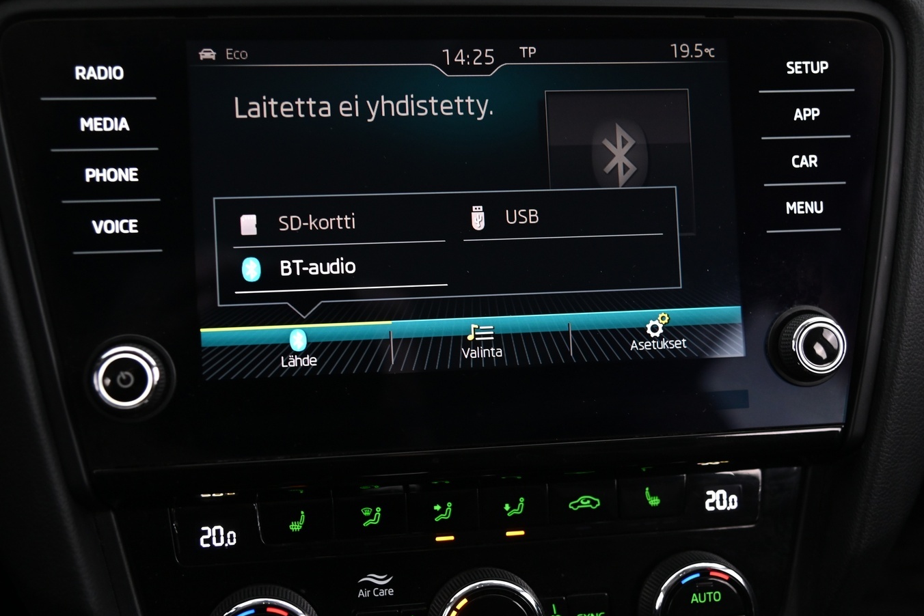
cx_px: 451
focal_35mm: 48
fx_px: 1232
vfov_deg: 28.1
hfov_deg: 41.1
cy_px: 334
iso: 2000
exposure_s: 1/20
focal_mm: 40
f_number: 4
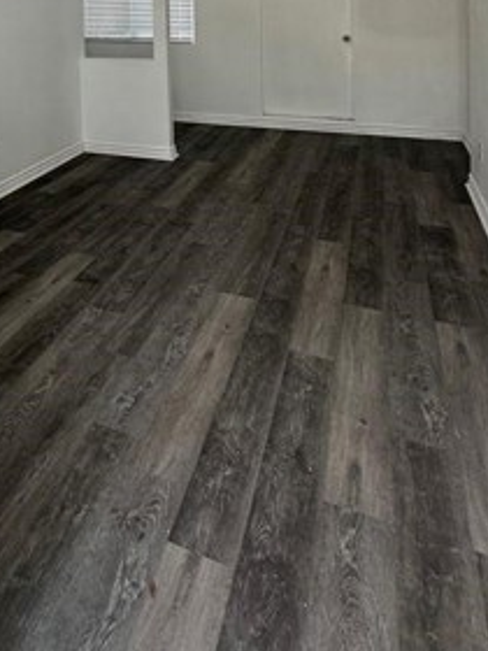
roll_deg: +2.9
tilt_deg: -4.0
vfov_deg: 48.3
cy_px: 21
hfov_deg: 41.1
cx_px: 58
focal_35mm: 32
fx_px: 601
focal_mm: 2.22
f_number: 2.2
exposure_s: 1/120
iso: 50
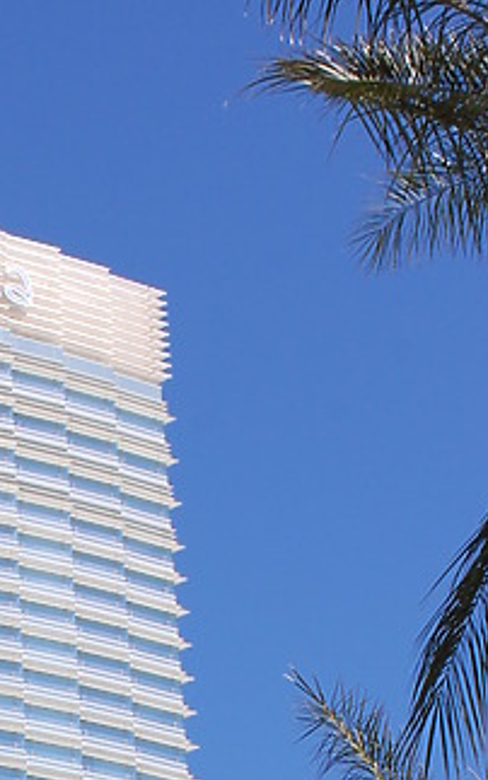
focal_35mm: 119
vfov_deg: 16.5
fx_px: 2531
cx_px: -193
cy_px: 1038
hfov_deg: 10.7
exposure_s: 1/320
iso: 200
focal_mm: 28
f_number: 9
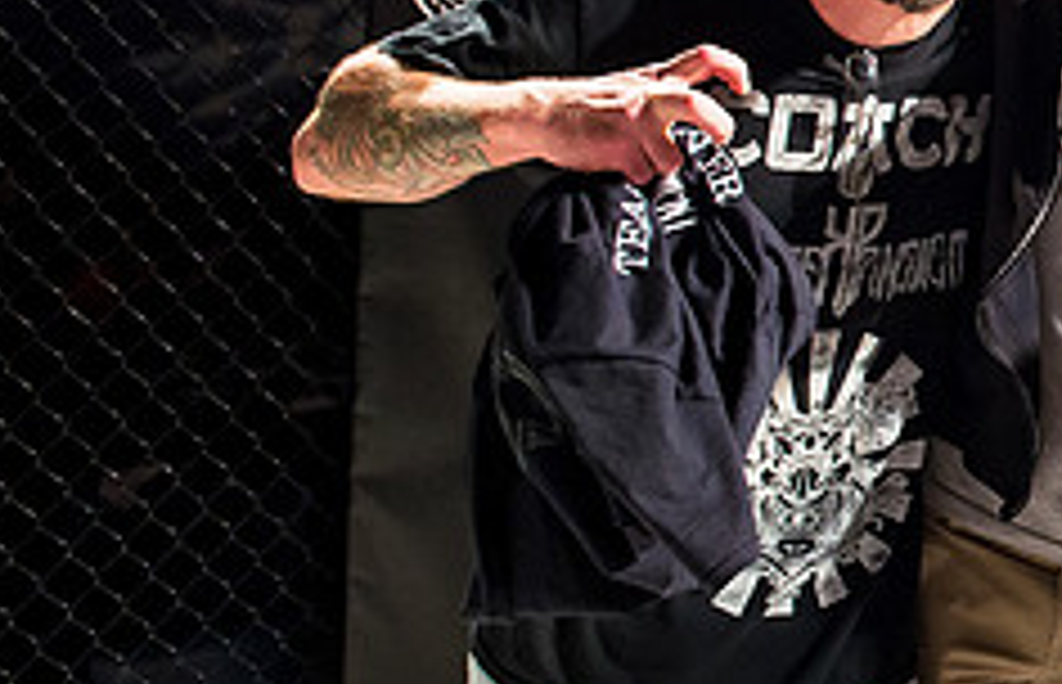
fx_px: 1927
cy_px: 209
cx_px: 1398
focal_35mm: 66
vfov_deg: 20.0
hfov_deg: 26.1
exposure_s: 1/400
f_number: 4.5
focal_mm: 24
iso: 1600
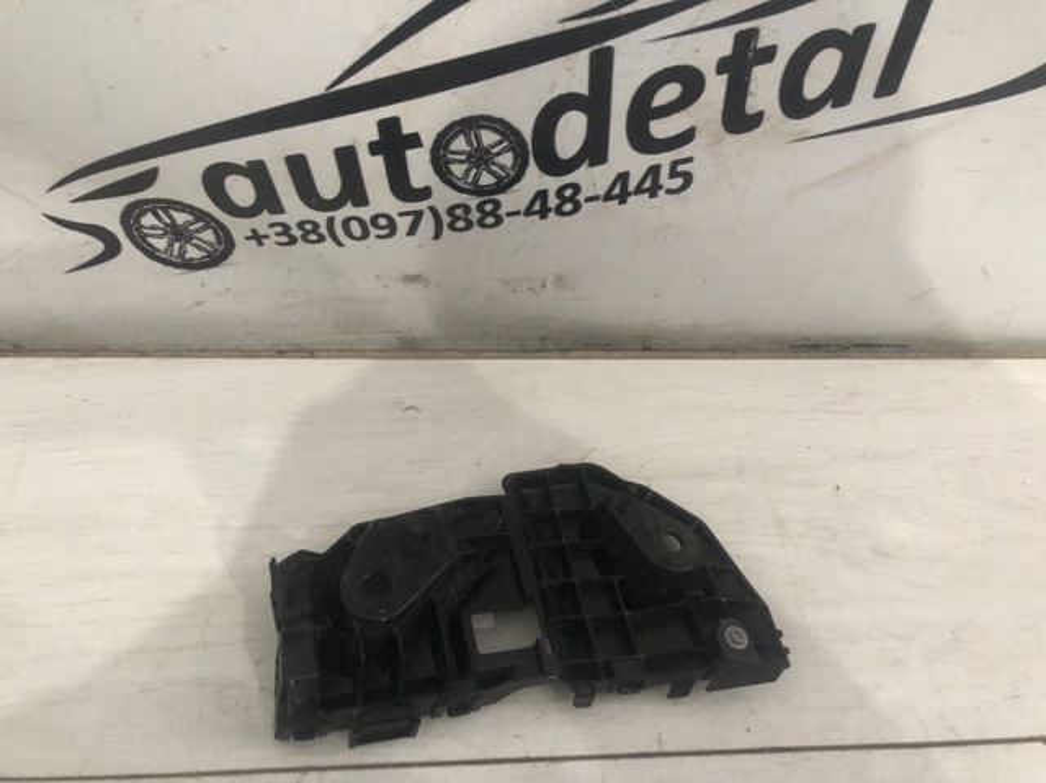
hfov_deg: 63.5
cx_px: 523
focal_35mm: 28
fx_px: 845
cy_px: 392
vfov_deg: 49.7
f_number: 1.8
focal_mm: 3.99
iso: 100
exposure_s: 1/15
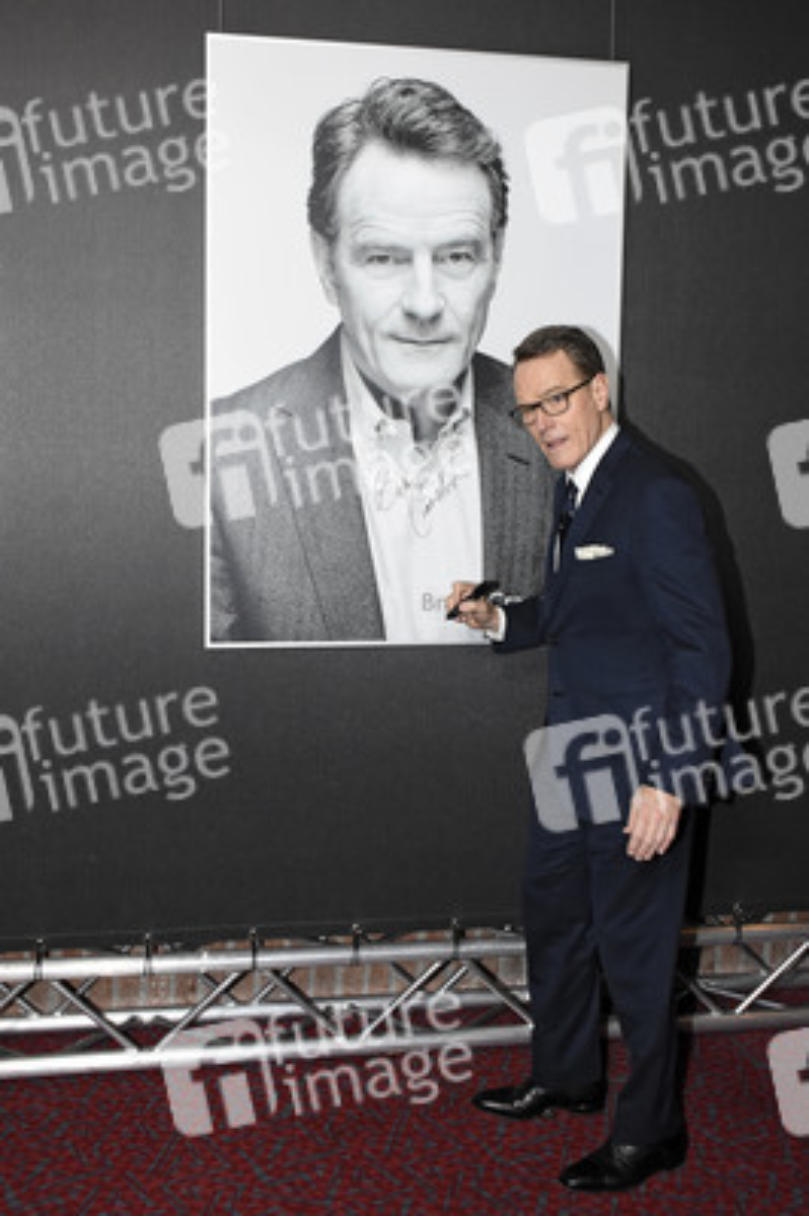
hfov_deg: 38.3
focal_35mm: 34
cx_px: 404
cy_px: 608
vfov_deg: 55.1
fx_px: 1165
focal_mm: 23
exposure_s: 1/160
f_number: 7.1
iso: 1600
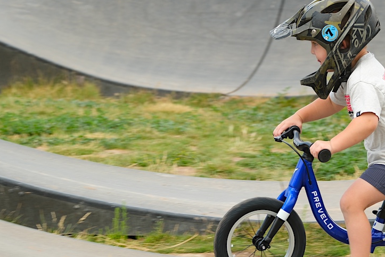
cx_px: 267
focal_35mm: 209
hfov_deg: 9.8
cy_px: 132
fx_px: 2235
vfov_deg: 6.6
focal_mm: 83.8
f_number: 4
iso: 125
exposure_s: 1/280
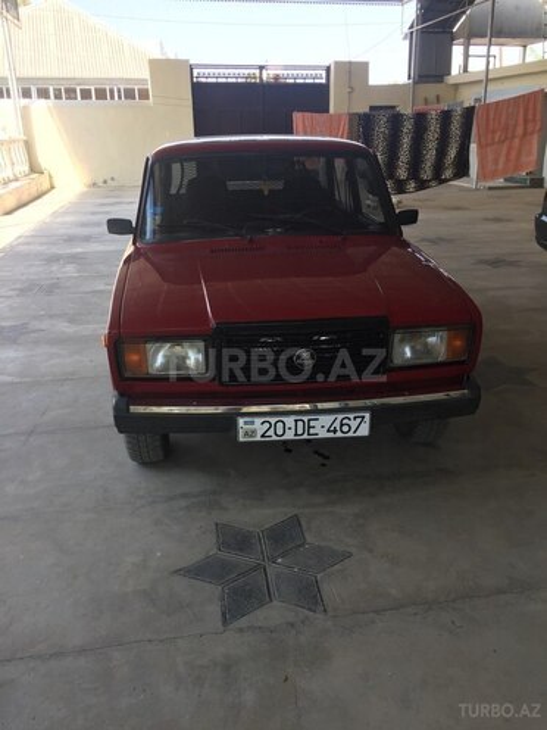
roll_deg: +1.7
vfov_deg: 61.7
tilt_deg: -20.7
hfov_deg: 48.2
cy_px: 365
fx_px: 611
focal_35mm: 29
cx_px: 274
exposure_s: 1/196
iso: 32
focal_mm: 4.15
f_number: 2.2
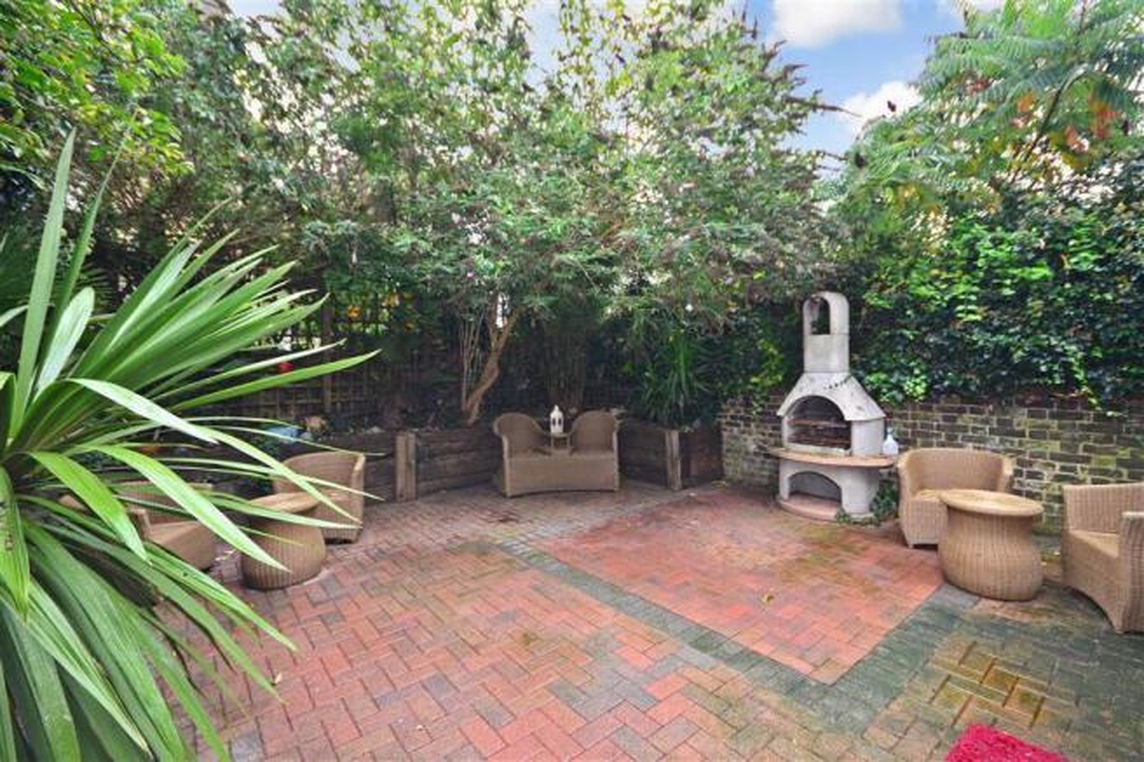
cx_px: 572
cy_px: 381
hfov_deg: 100.4
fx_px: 477
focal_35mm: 15
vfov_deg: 77.3
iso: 400
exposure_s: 1/40
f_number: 5.6
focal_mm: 10
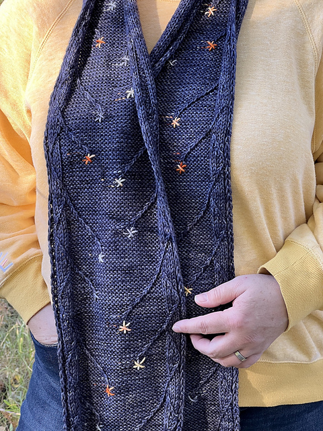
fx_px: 958
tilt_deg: -16.0
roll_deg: -0.4
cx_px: 162
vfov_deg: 25.3
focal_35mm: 77
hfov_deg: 19.1
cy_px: 216
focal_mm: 9
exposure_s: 1/99
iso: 100
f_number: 2.8
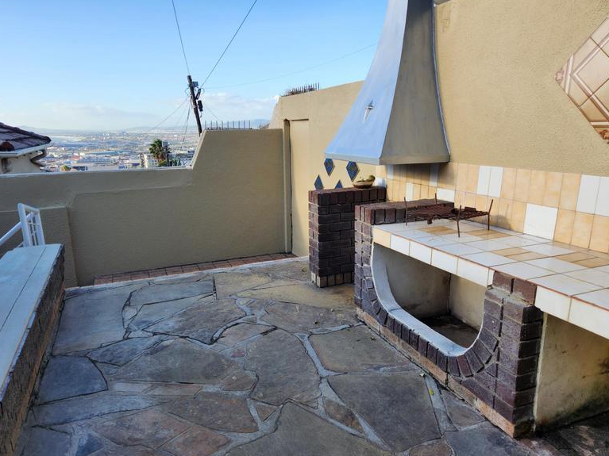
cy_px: 232
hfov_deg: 71.6
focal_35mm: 24
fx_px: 422
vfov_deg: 56.8
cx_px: 295
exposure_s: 1/582
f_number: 1.8
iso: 20
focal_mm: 5.4
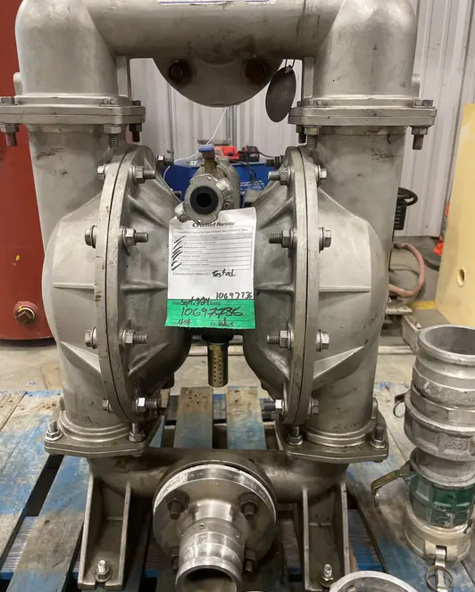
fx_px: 492
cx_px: 234
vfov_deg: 62.2
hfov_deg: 51.6
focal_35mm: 28
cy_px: 293
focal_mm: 4.2
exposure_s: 1/60
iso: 125
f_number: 1.6
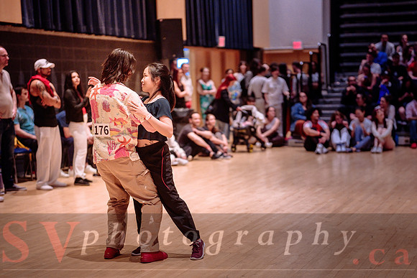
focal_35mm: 74
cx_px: 208
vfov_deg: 18.4
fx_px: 853
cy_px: 204
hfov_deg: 27.5
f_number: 1.2
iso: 1600
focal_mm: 50
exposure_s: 1/200
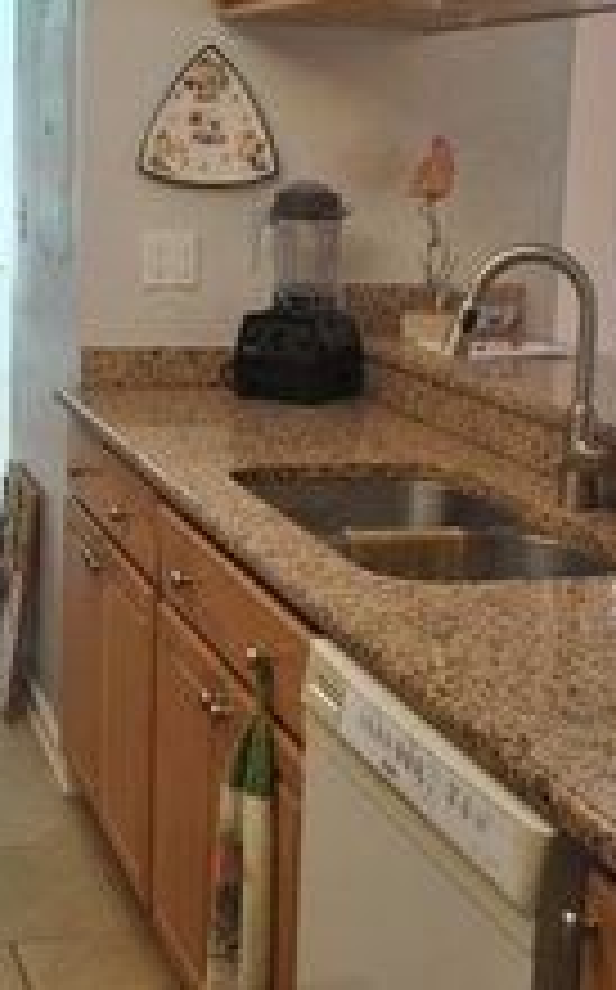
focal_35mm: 60
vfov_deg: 34.0
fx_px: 1616
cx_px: 277
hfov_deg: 21.6
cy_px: 423
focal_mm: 18
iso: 280
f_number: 3.5
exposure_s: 1/30
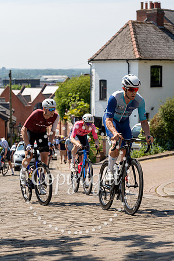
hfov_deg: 16.1
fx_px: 616
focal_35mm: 85
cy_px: 130
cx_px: 87
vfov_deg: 23.9
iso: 160
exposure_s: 1/800
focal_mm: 85
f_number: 4.5
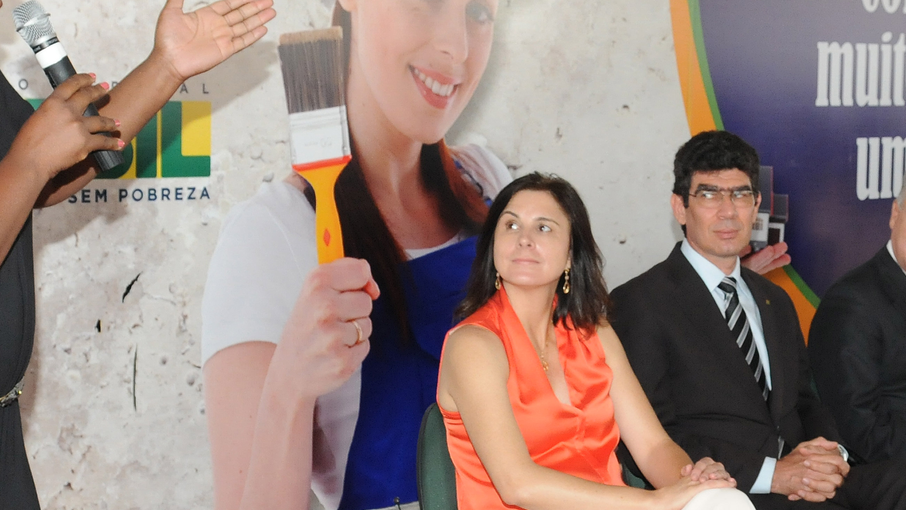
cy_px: 273
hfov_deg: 36.6
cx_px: 474
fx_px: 1369
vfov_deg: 21.1
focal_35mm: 57
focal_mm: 22
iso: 800
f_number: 5.6
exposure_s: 1/160
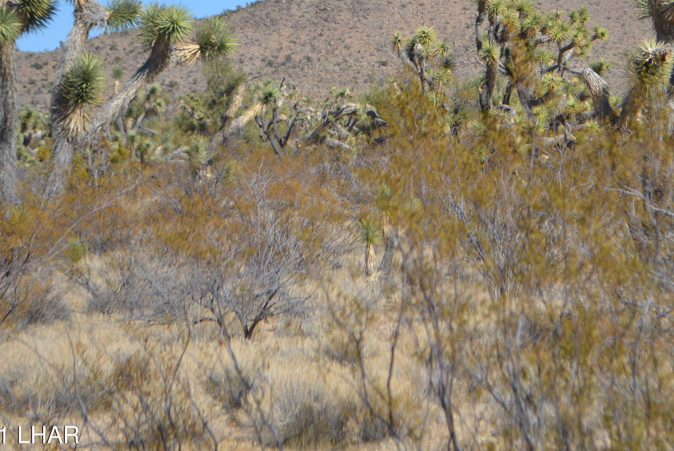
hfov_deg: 13.2
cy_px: 49
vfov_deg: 8.8
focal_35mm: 155
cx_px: 572
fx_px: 2903
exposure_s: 1/1600
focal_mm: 55
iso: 400
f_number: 7.1
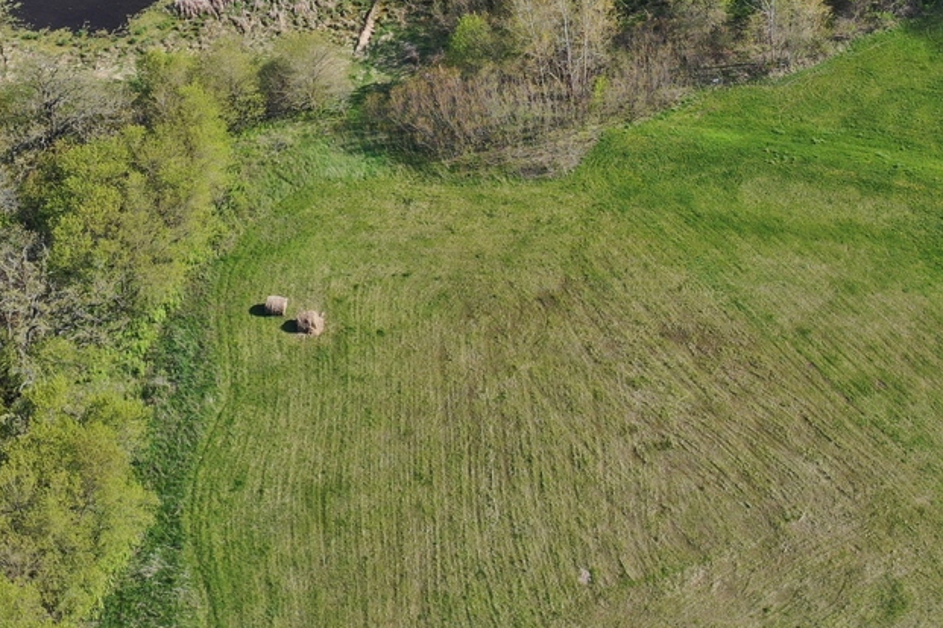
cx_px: 746
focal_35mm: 73
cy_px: 5
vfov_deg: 18.2
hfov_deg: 27.2
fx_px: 1912
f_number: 5
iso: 100
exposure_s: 1/320
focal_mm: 10.26
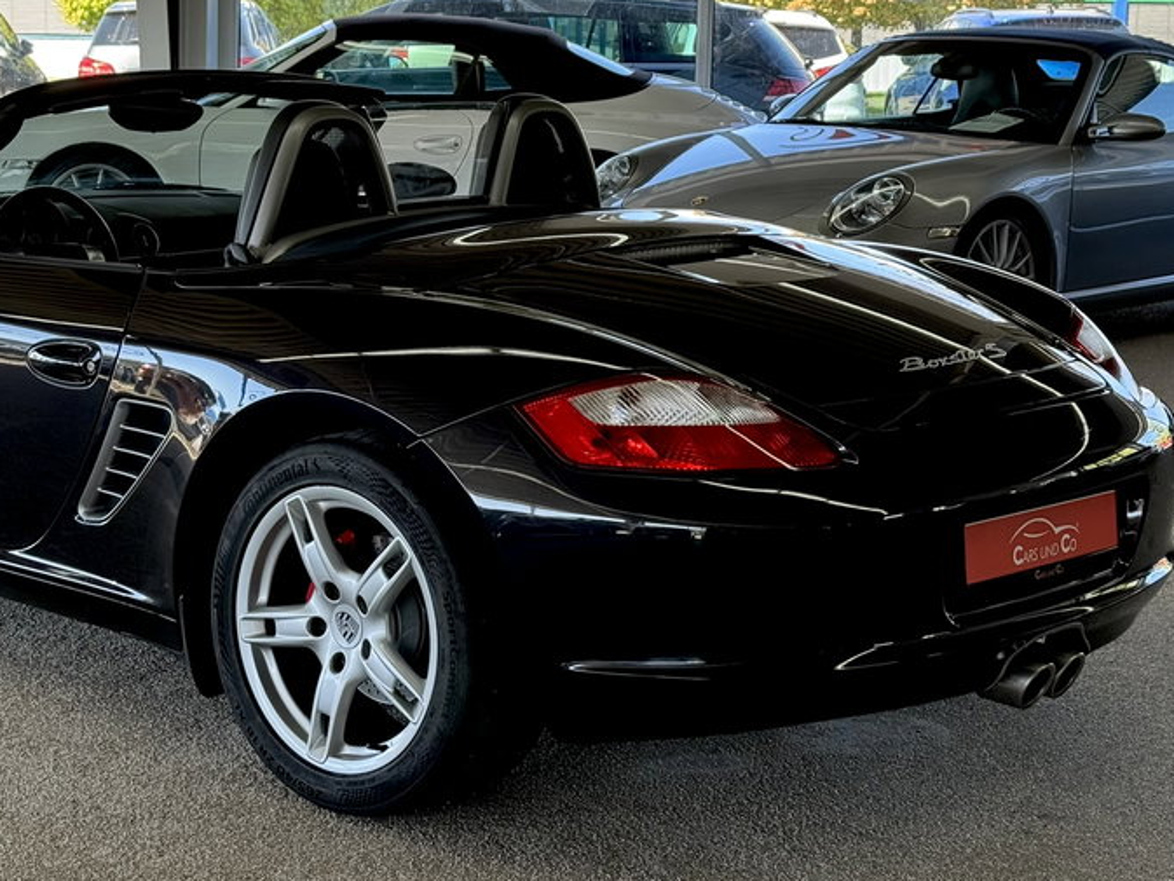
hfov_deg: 26.5
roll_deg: -0.9
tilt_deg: -5.4
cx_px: 358
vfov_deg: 20.0
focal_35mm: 73
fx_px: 2476
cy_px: 234
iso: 64
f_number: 1.78
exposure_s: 1/188
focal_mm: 6.76
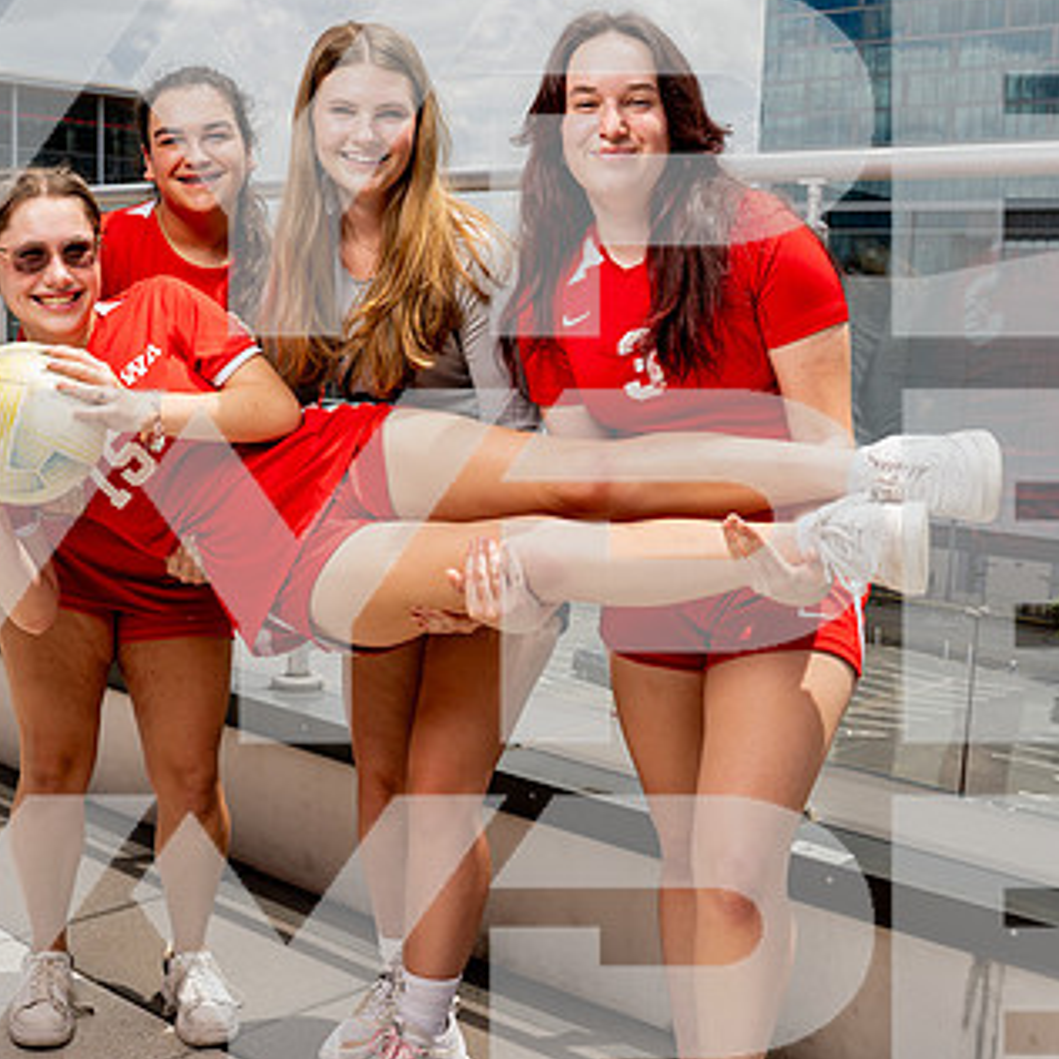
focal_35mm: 47
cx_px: 436
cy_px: 568
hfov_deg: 36.0
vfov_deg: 36.0
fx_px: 1627
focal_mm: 29
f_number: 7.1
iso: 100
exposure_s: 1/500
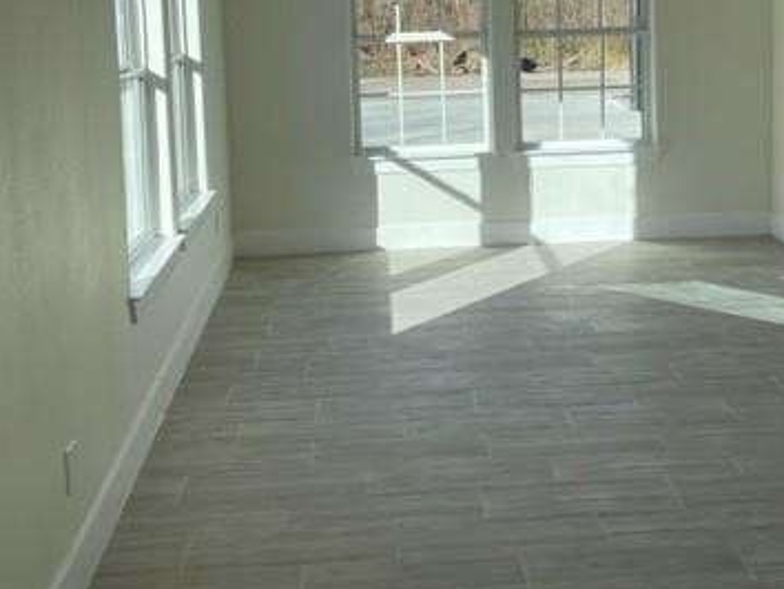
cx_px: 421
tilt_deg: -5.4
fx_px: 1065
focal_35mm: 47
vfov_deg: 29.7
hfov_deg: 40.4
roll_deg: +1.1
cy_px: 69
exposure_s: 1/1140
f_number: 1.6
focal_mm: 5.1
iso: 32
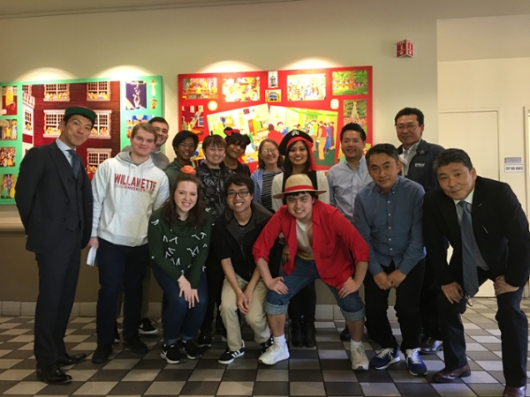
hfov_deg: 61.7
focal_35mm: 29
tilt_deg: +3.7
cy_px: 198
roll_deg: +0.0
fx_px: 444
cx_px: 265
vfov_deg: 48.2
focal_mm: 4.15
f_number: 2.2
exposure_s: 1/15
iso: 64
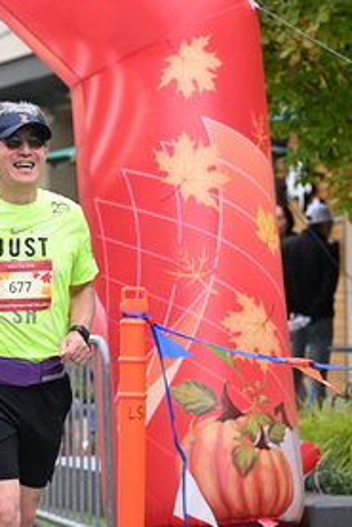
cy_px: 230
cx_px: 5
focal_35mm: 161
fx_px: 2358
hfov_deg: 8.5
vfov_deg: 12.7
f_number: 2.8
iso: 640
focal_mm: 81
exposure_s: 1/2000
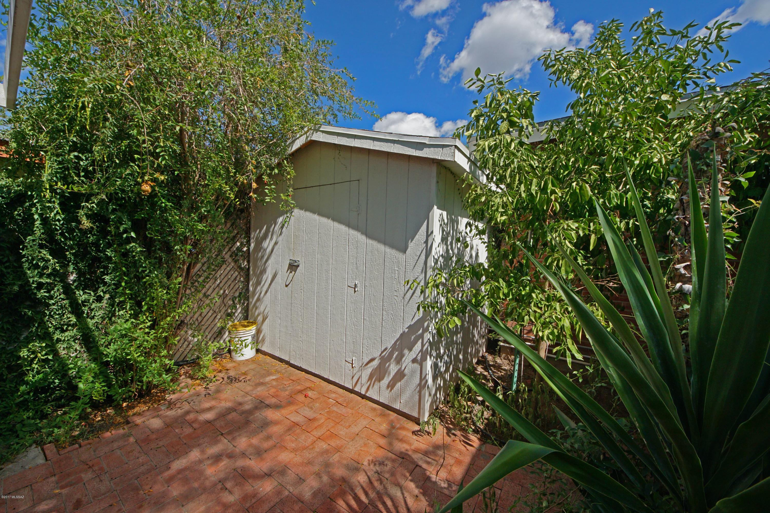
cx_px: 385
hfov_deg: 112.6
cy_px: 256
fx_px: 257
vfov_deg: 90.0
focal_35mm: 12
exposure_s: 1/160
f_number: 11
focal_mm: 8
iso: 200
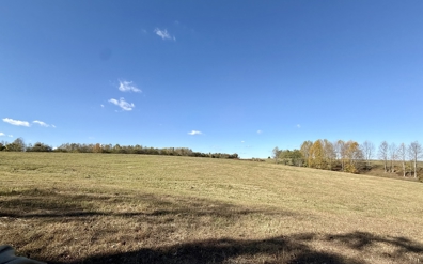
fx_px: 173
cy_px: 154
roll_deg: -0.5
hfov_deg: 101.5
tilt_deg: +3.9
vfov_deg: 74.2
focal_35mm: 15
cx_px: 212
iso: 50
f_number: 2.2
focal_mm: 2.22
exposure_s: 1/2165
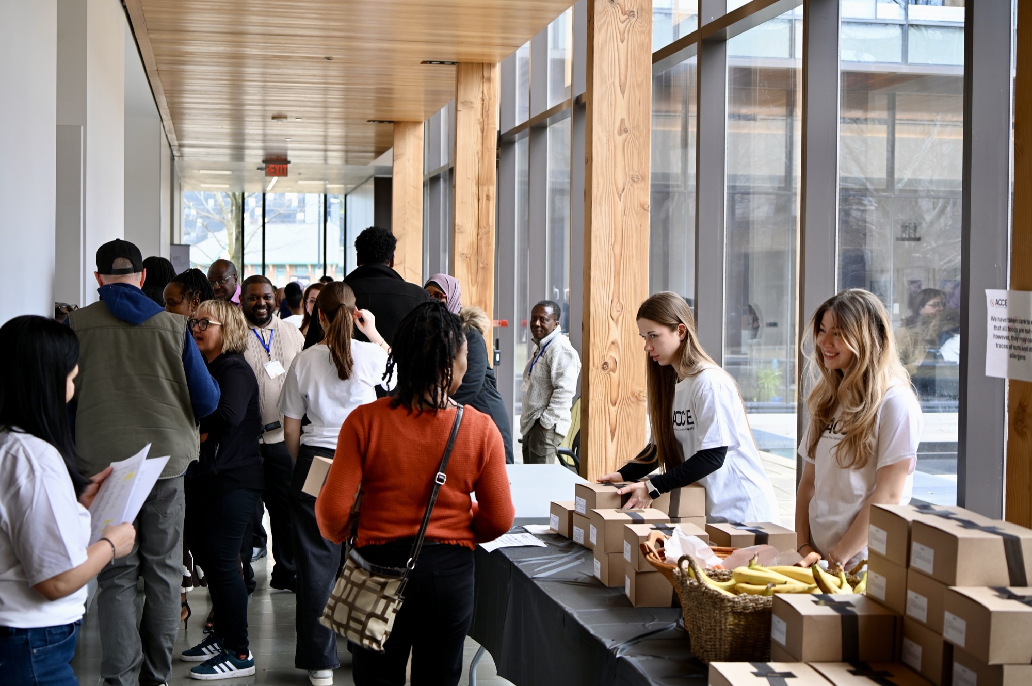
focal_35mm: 50
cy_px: 343
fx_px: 1432
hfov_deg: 39.6
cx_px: 516
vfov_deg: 26.9
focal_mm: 50
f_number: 4.5
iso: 400
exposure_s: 1/160
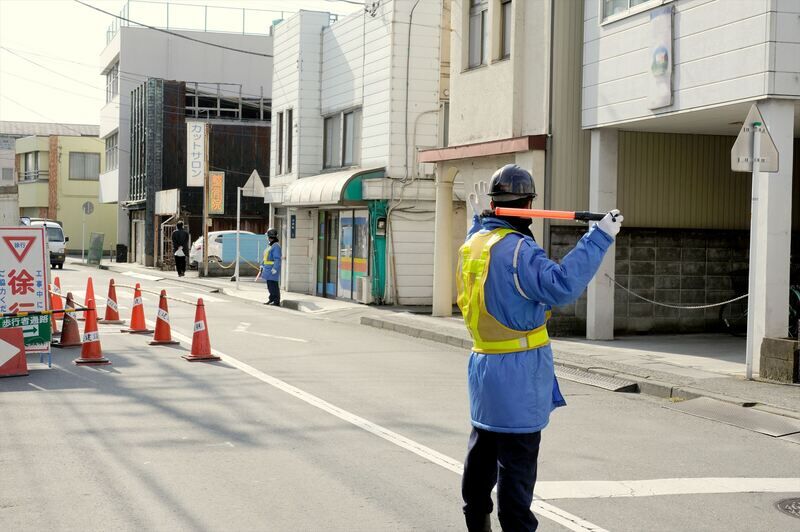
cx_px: 400
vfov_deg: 22.6
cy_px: 266
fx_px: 1332
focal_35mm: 60
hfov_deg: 33.4
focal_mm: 60
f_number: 16
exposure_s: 1/200
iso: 400
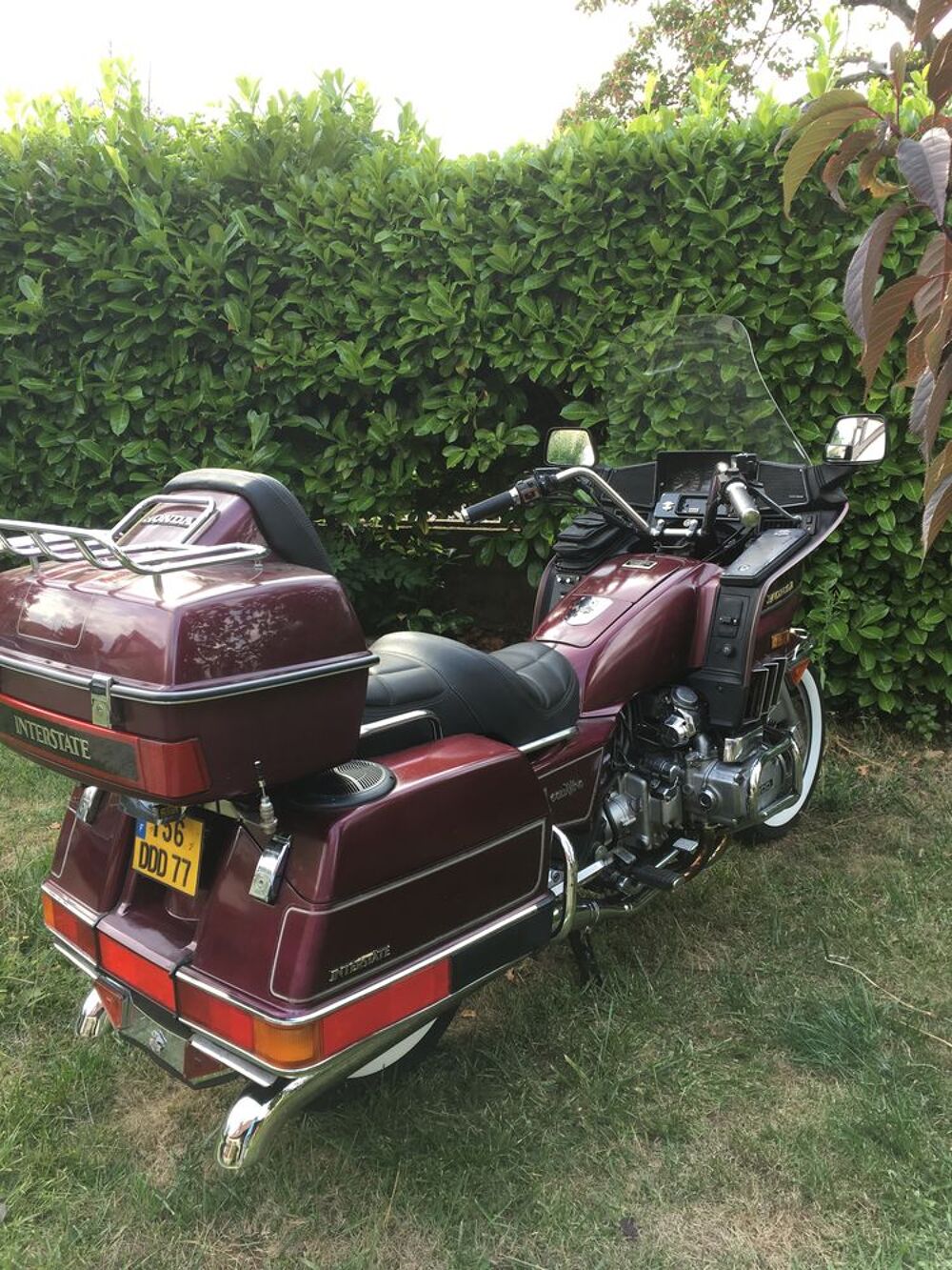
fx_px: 1063
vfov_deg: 61.7
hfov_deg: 48.2
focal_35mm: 29
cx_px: 476
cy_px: 635
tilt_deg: -15.1
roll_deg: +0.3
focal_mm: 4.15
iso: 25
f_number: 2.2
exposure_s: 1/100
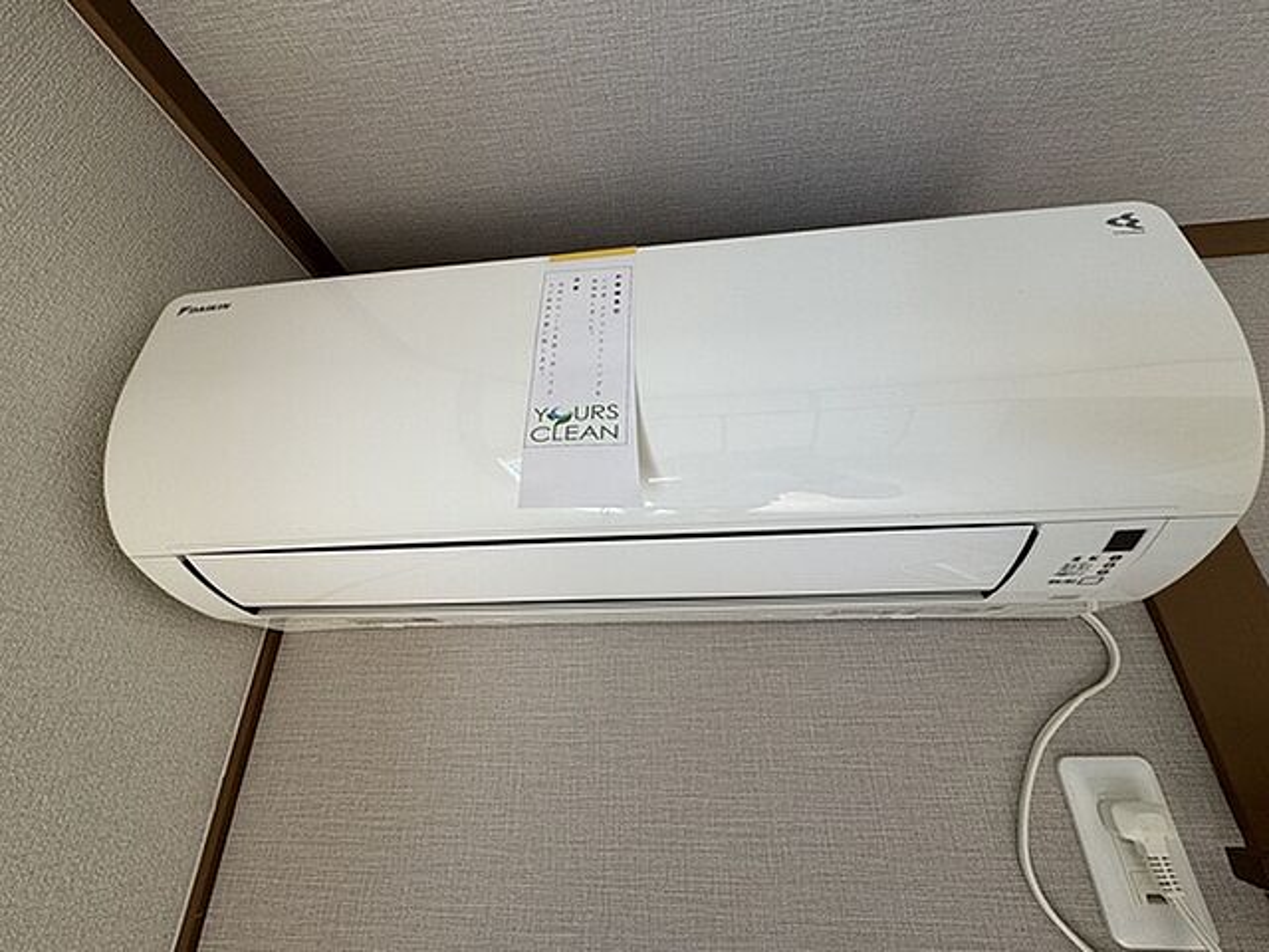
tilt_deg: +26.1
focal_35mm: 14
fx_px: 513
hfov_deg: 102.1
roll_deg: +0.7
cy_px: 476
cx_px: 634
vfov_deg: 85.7
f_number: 2.2
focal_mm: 2.22
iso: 64
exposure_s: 1/99
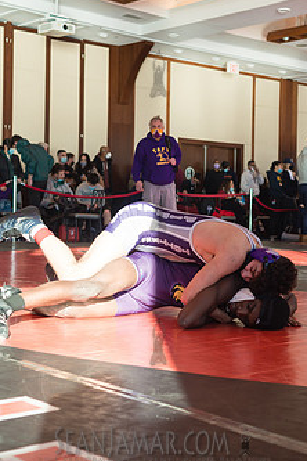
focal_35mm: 61
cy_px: 207
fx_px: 780
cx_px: 158
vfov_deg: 32.9
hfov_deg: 22.3
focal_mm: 35
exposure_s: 1/400
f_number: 3.5
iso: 400
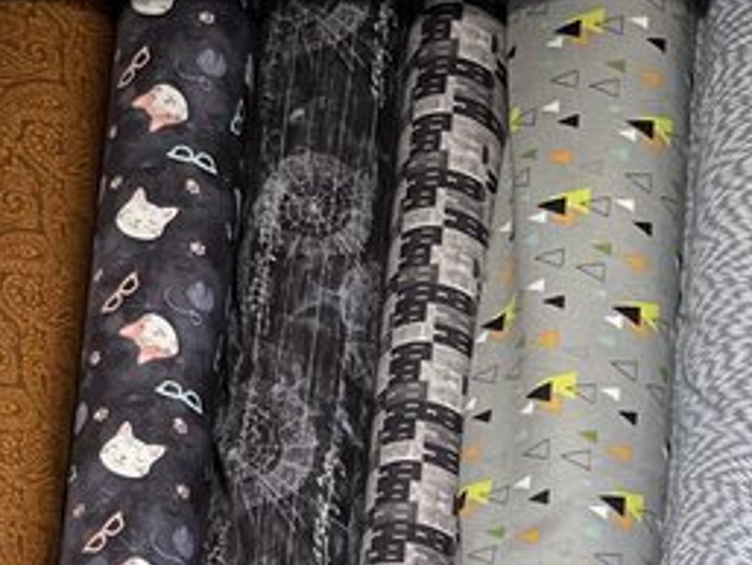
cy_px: 1007
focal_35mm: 202
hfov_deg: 9.7
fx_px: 4390
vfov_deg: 7.2
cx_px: 784
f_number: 2
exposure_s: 1/100
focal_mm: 6
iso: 80
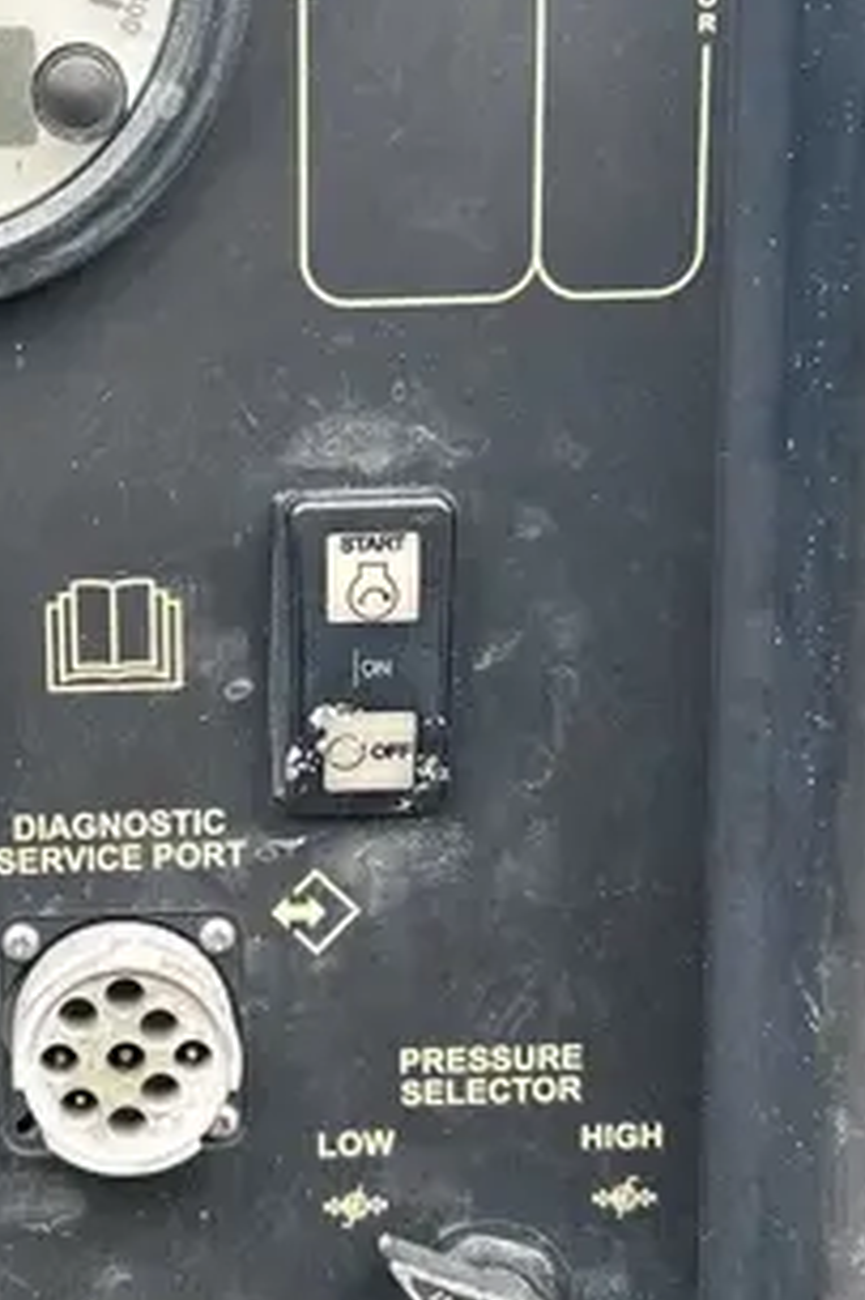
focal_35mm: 65
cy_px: 637
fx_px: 2345
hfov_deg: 20.5
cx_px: 111
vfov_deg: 31.0
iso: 50
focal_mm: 5.7
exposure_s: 1/395
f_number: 1.5
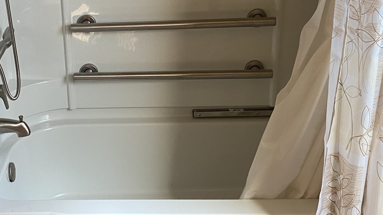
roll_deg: +3.7
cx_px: 96
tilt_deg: -22.0
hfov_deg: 34.7
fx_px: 599
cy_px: 57
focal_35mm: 59
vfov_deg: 20.2
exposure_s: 1/60
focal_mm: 4.25
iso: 160
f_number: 1.8
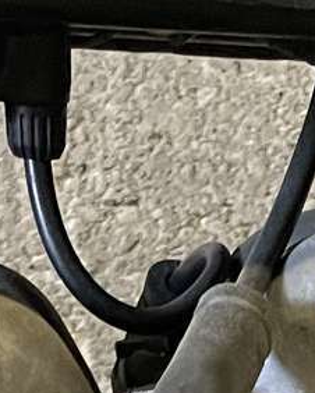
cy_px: 989
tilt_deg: -23.1
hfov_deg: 8.4
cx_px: 450
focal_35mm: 180
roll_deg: -1.3
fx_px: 2095
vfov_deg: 9.4
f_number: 1.6
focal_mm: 4.2
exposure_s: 1/33
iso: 400
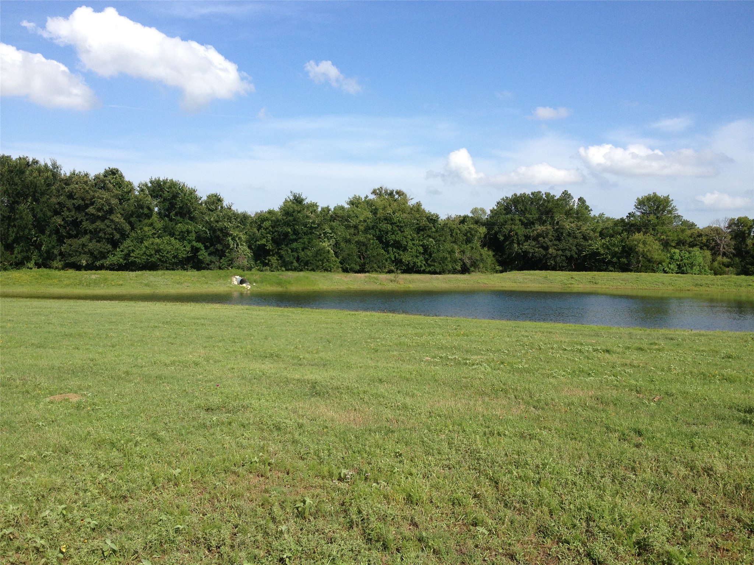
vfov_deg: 40.7
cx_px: 377
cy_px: 282
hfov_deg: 52.6
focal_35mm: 35
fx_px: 762
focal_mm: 4.28
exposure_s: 1/1534
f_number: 2.4
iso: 50
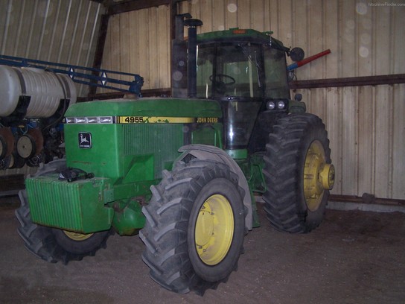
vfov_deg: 37.7
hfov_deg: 49.0
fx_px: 445
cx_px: 202
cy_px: 152
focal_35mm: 38
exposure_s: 1/60
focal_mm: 6.3
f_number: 2.8
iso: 140
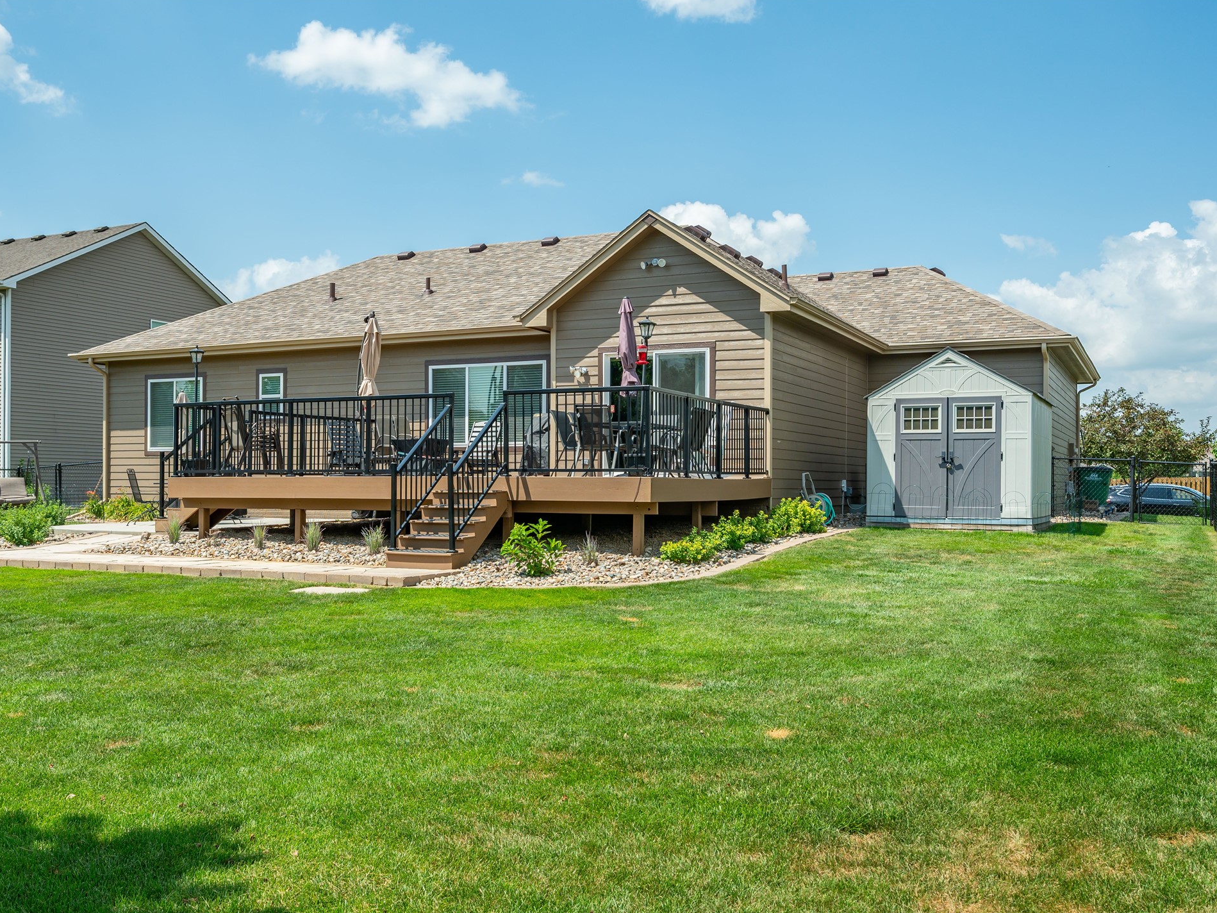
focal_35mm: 33
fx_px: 1160
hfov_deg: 55.3
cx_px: 551
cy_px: 457
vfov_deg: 42.9
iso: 250
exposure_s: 1/500
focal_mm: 30
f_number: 9
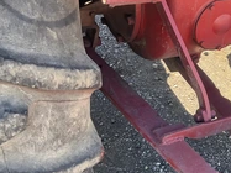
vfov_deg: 23.6
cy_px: 85
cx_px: 235
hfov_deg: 29.1
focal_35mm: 62
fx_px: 413
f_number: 1.8
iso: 32
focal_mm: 3
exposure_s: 1/170
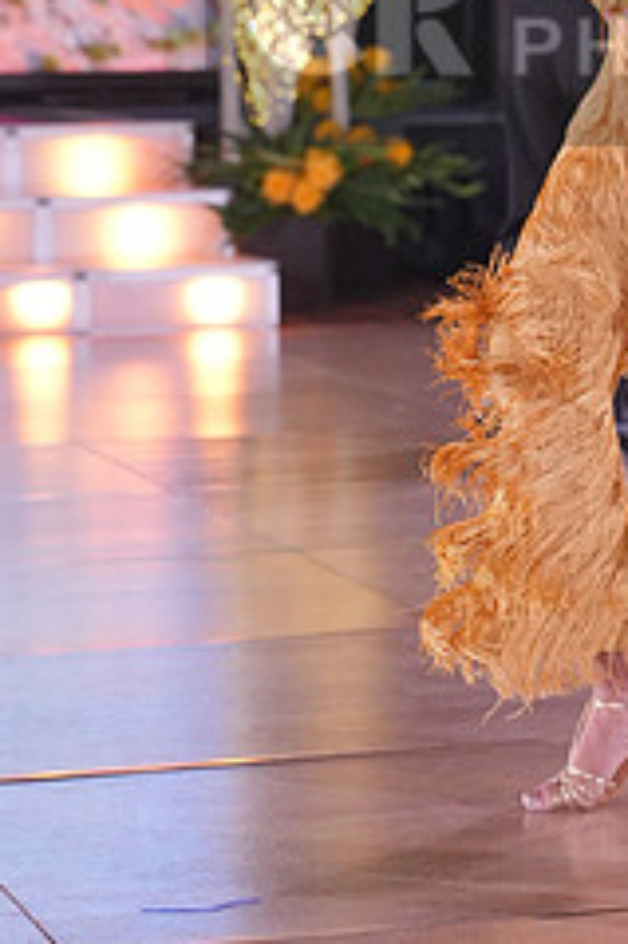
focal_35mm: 153
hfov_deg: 8.9
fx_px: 4009
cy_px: 16
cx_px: 752
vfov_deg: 13.3
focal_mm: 63
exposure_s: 1/400
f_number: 4
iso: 2500
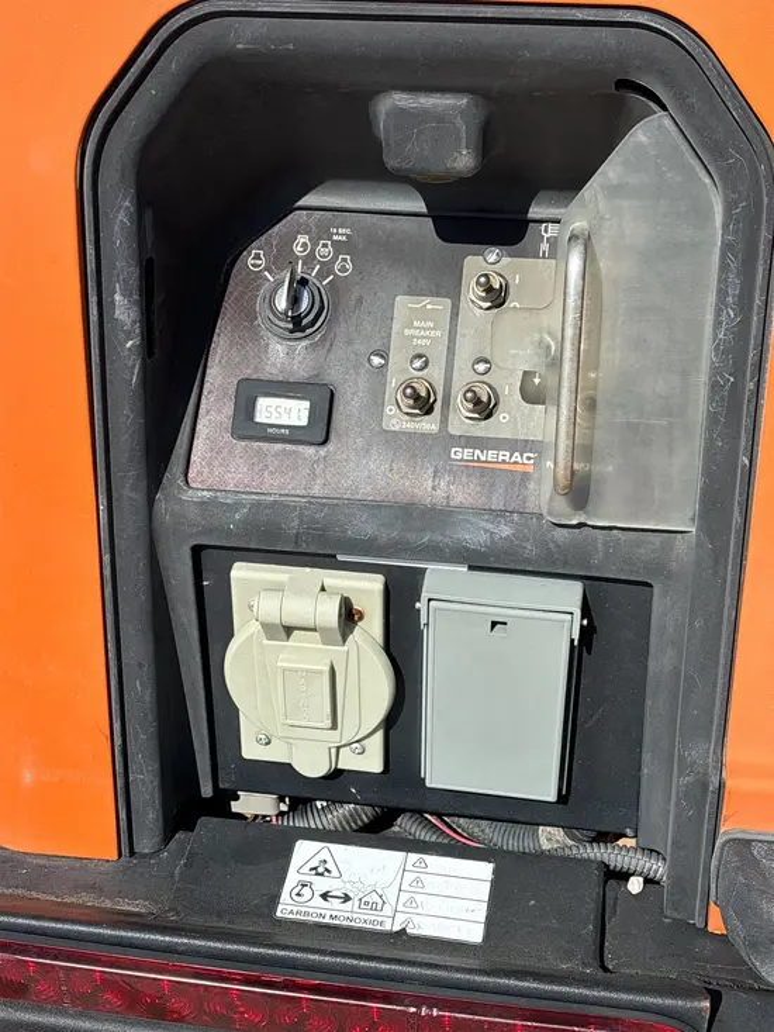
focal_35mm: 52
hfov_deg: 28.0
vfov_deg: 36.8
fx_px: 1550
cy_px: 516
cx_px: 387
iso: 40
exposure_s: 1/3413
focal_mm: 5.96
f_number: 1.6
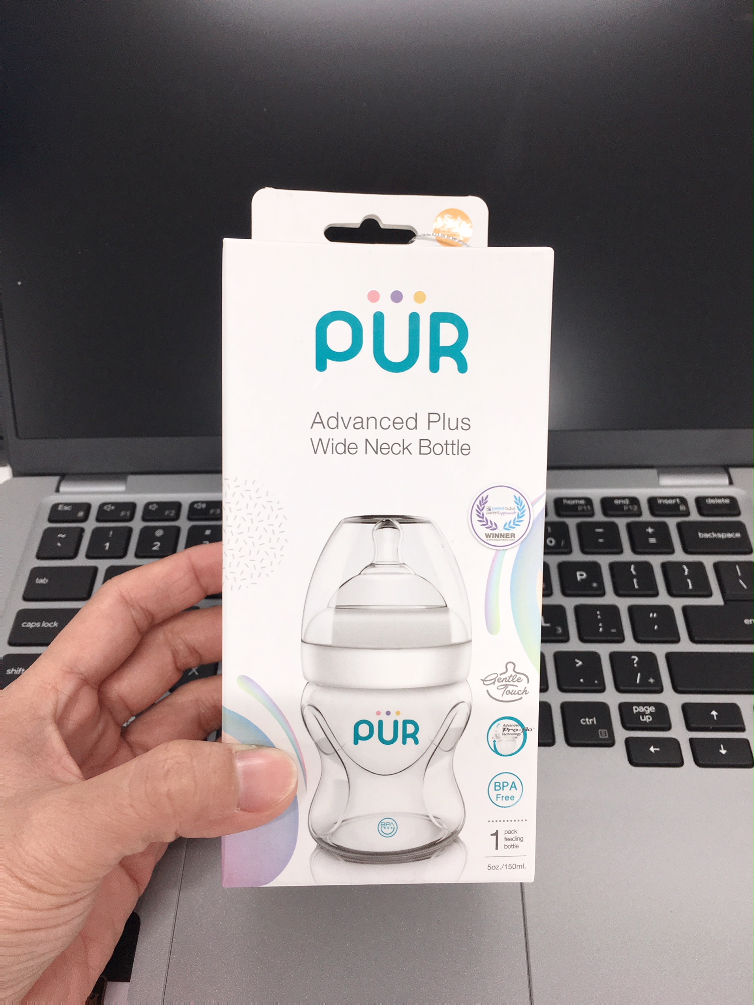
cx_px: 377
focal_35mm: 29
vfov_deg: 61.7
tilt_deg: -49.1
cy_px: 502
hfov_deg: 48.2
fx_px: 842
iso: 32
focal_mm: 4.15
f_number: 2.2
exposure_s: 1/50
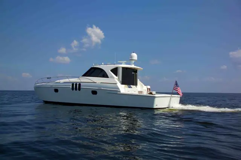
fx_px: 254
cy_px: 80
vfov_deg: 35.1
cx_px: 120
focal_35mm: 38
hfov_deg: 50.7
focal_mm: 38
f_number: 4.2
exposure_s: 1/1000
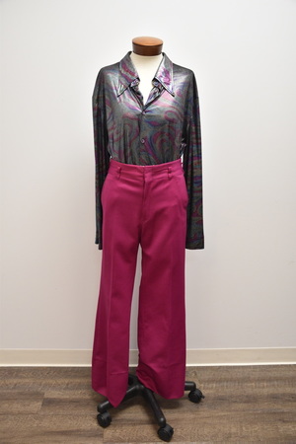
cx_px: 148
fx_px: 370
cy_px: 222
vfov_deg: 61.9
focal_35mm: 30
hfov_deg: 43.6
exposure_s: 1/80
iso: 1000
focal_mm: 20
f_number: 4.5
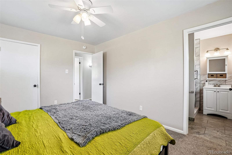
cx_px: 116
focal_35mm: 15
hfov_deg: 100.4
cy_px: 78
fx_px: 97
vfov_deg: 77.3
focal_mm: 10
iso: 400
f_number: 8
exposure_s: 1/10
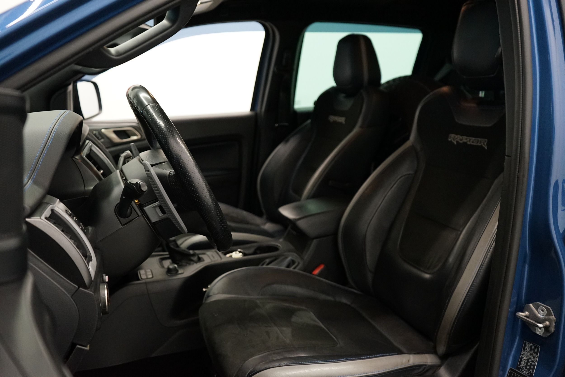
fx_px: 471
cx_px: 282
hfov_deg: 61.9
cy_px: 188
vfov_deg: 43.6
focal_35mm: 30
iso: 3200
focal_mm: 30
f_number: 3.5
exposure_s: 1/160
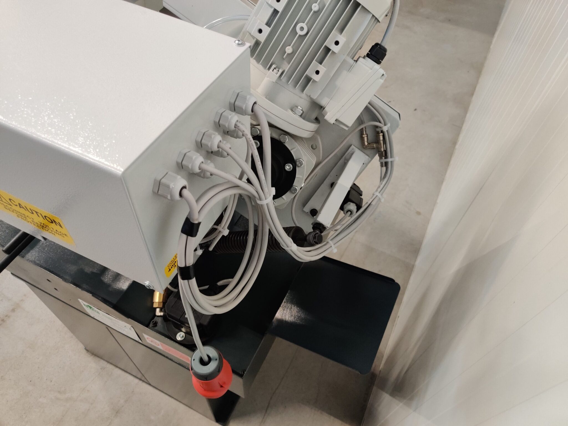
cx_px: 284
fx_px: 443
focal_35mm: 27
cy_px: 213
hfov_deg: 65.3
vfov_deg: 51.4
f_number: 1.65
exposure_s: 1/50
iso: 1000
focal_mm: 4.75
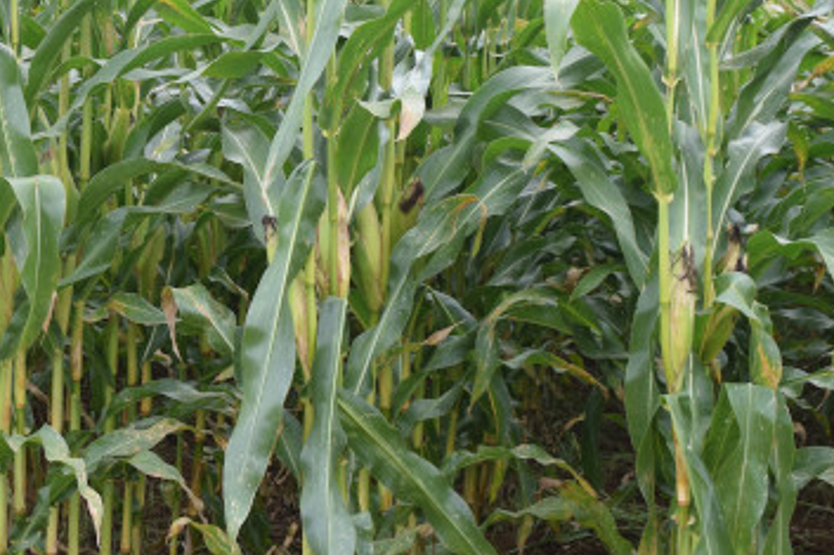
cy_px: 175
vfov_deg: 18.6
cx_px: 154
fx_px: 1690
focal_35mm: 73
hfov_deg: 27.1
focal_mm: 26
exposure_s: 1/250
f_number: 8
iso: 360
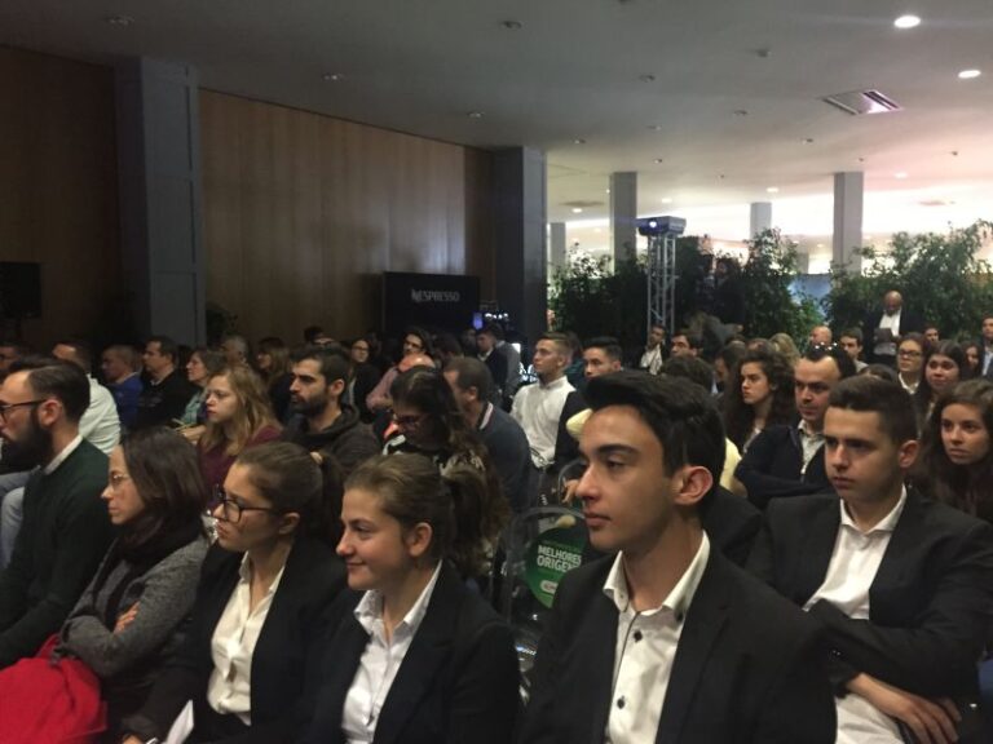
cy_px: 372
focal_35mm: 29
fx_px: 832
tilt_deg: -3.7
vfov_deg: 48.2
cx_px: 496
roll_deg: -0.3
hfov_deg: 61.7
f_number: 2.2
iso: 500
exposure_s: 1/17
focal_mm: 4.15
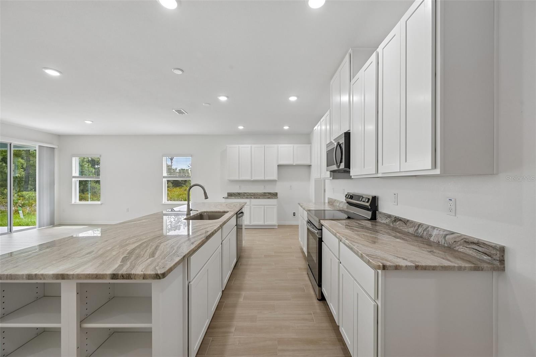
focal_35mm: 14
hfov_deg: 104.3
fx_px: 208
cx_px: 268
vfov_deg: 81.2
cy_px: 178
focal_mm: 14
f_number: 8
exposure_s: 1/80
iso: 400
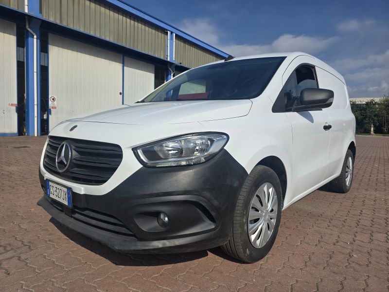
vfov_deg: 58.9
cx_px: 194
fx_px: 258
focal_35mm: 23
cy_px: 146
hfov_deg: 73.9
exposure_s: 1/1632
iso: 12
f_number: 1.7
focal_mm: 6.3
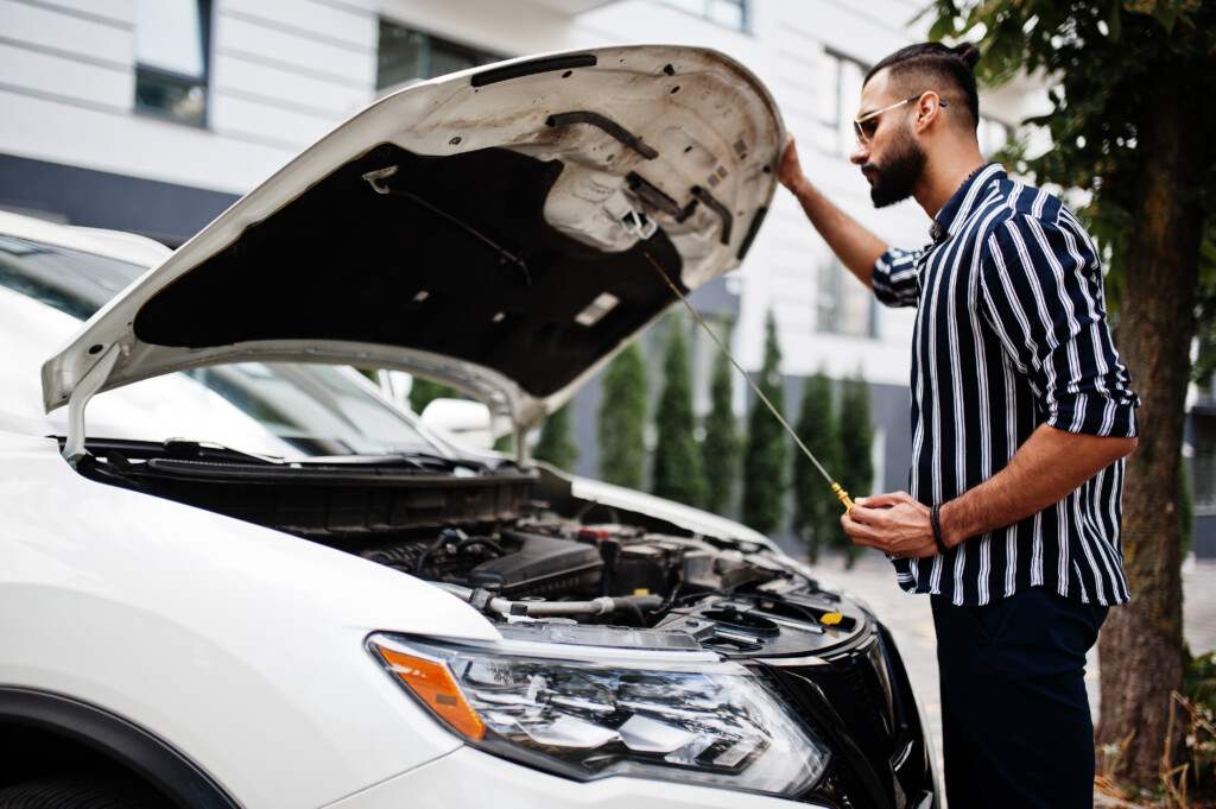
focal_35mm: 35
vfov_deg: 37.8
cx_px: 608
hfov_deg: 54.5
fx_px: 1181
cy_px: 404
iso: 200
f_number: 1.4
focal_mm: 35
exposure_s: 1/1000
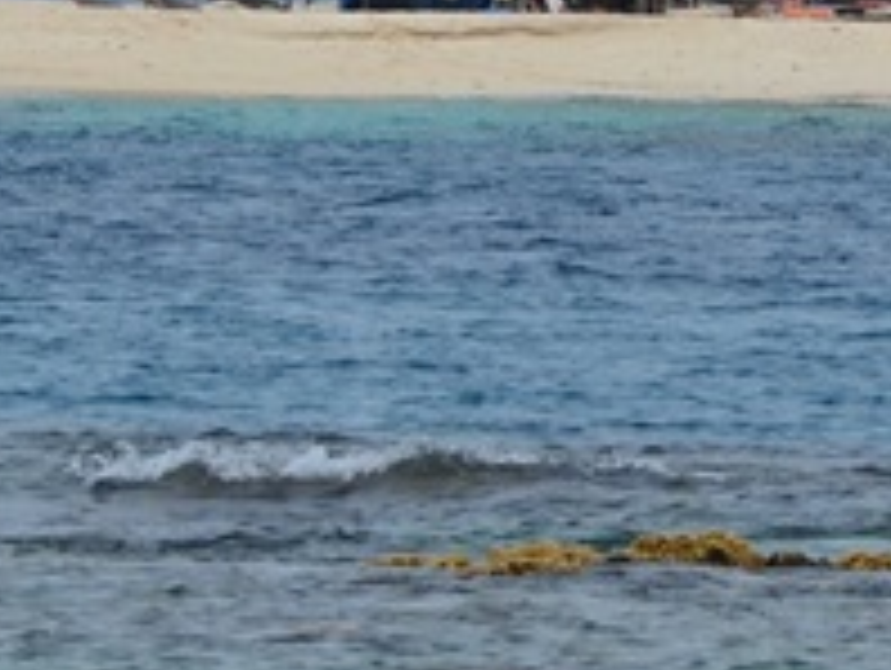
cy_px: -97
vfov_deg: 2.0
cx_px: 850
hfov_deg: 2.6
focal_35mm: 752
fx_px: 19390
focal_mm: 105
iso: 250
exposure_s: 1/1600
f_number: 8
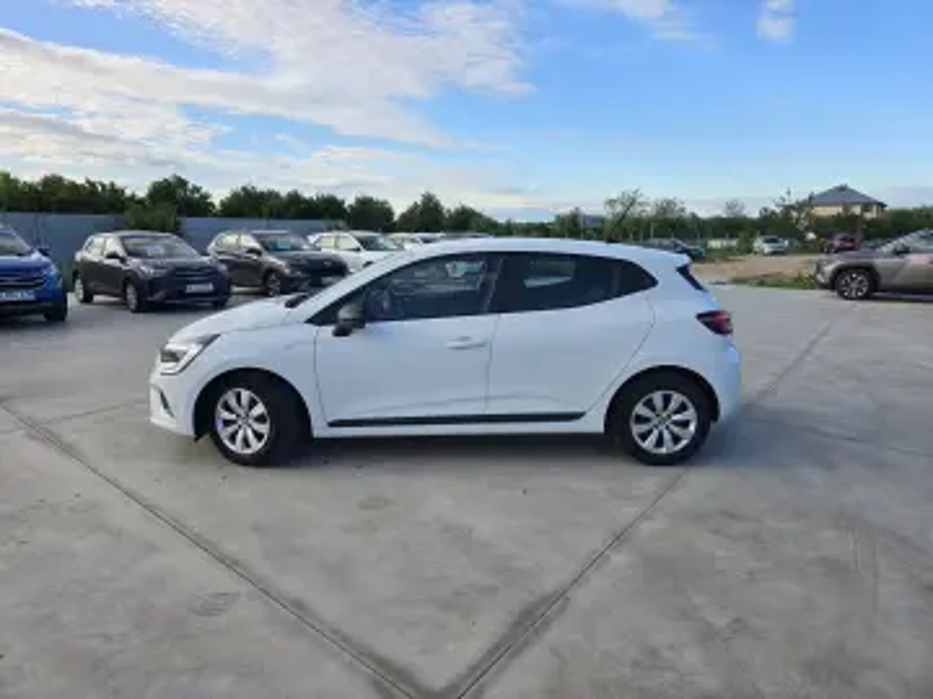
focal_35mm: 23
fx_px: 620
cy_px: 350
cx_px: 466
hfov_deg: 73.9
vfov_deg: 58.9
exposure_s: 1/315
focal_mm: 6.3
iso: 12
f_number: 1.7
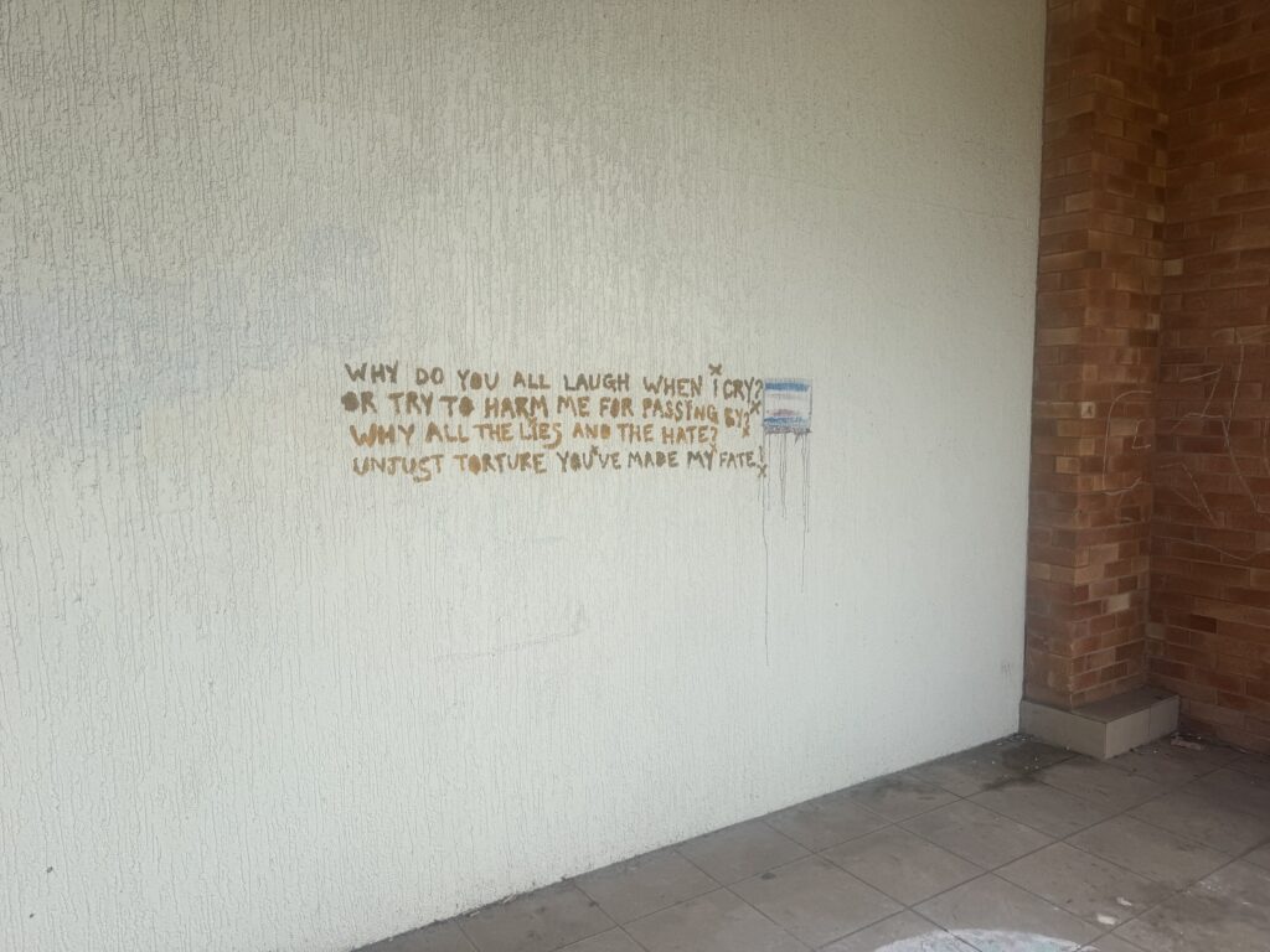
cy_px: 476
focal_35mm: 24
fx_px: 881
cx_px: 635
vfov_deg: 56.8
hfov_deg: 71.6
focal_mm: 6.76
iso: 80
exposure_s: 1/1524
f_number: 1.78
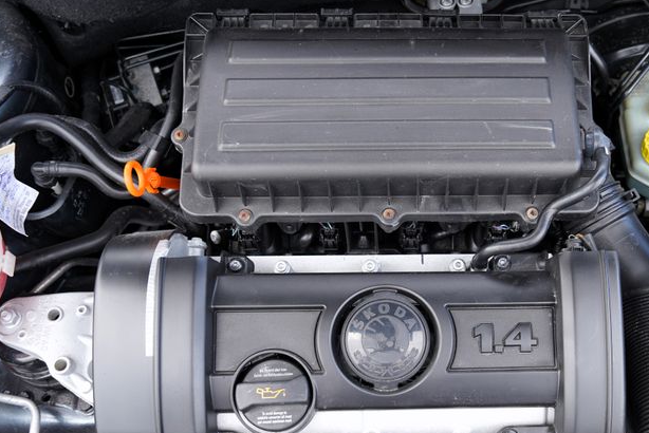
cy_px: 286
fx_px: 721
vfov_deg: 33.2
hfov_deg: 47.6
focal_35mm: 40
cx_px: 437
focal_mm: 24
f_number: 4
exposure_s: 1/60
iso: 125
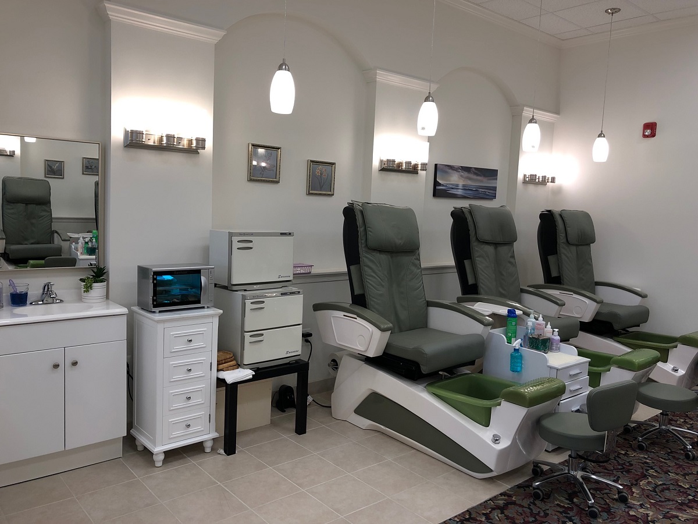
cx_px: 349
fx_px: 565
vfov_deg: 49.7
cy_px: 262
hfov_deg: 63.4
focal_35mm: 28
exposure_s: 1/40
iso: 25
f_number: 1.8
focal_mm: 4
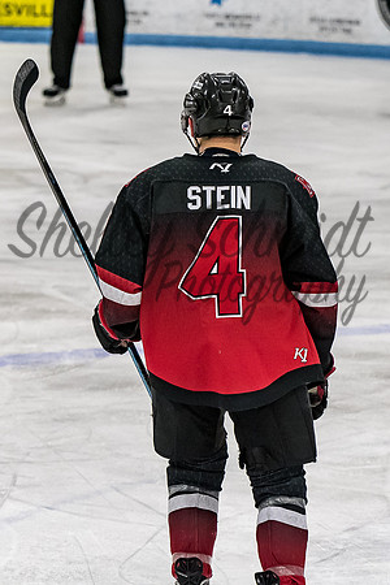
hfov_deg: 4.1
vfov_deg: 6.2
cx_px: 234
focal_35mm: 335
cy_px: 222
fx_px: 5441
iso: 1600
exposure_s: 1/800
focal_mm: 120
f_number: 3.5
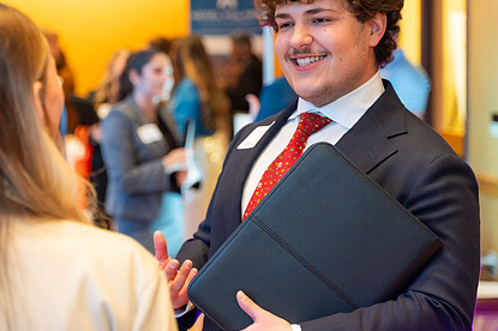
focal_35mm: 94
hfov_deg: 21.7
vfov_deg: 14.5
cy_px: 144
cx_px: 187
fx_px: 1299
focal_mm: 62
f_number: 2.8
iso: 2500
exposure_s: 1/125
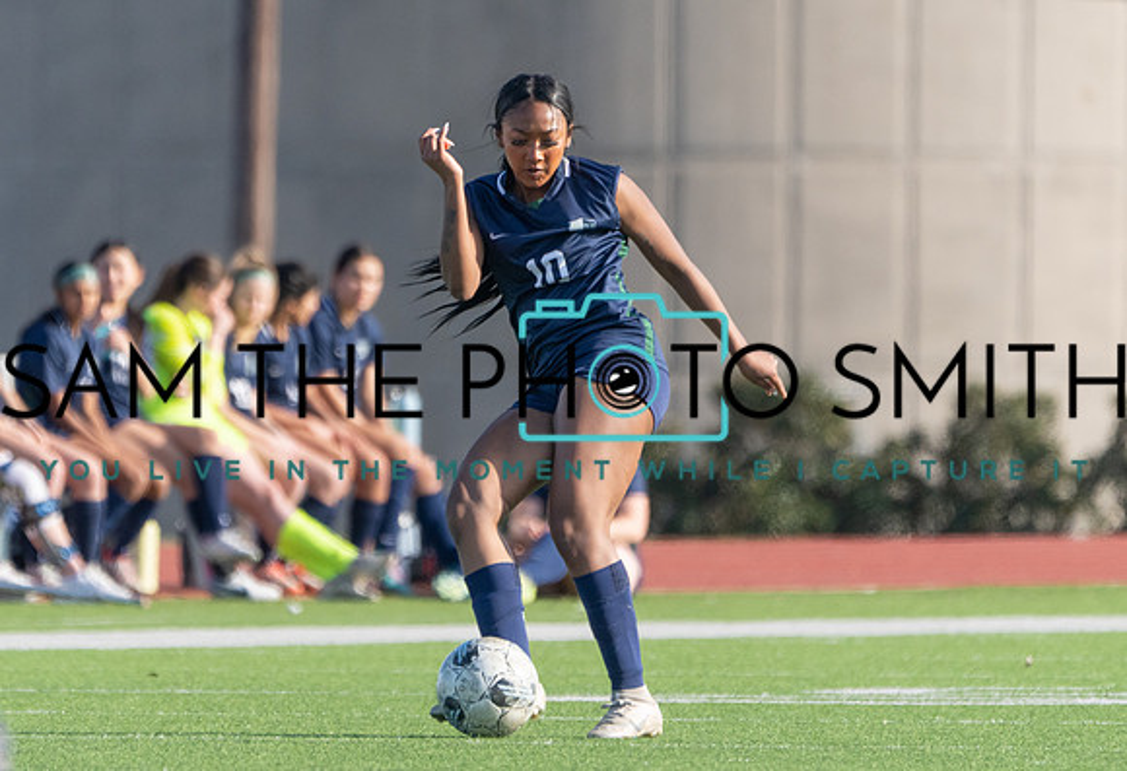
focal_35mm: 830
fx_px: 26183
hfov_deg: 2.5
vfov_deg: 1.7
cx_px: 464
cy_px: 375
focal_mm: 547
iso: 800
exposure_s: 1/1250
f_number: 8
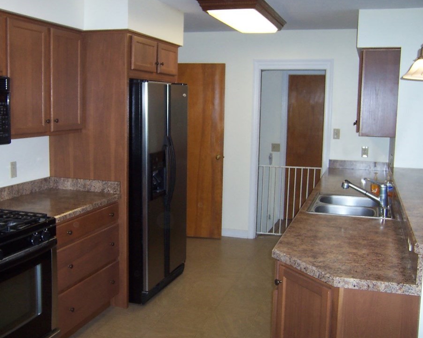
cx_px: 188
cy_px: 169
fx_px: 501
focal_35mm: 40
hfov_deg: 45.7
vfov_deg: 37.3
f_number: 2.8
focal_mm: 5.6
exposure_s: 1/60
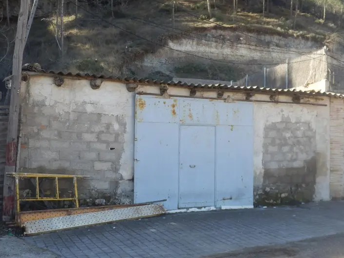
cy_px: 140
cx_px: 187
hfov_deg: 39.6
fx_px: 477
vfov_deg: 30.3
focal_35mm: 48
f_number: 3.7
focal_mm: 5.9
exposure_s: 1/200
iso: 80
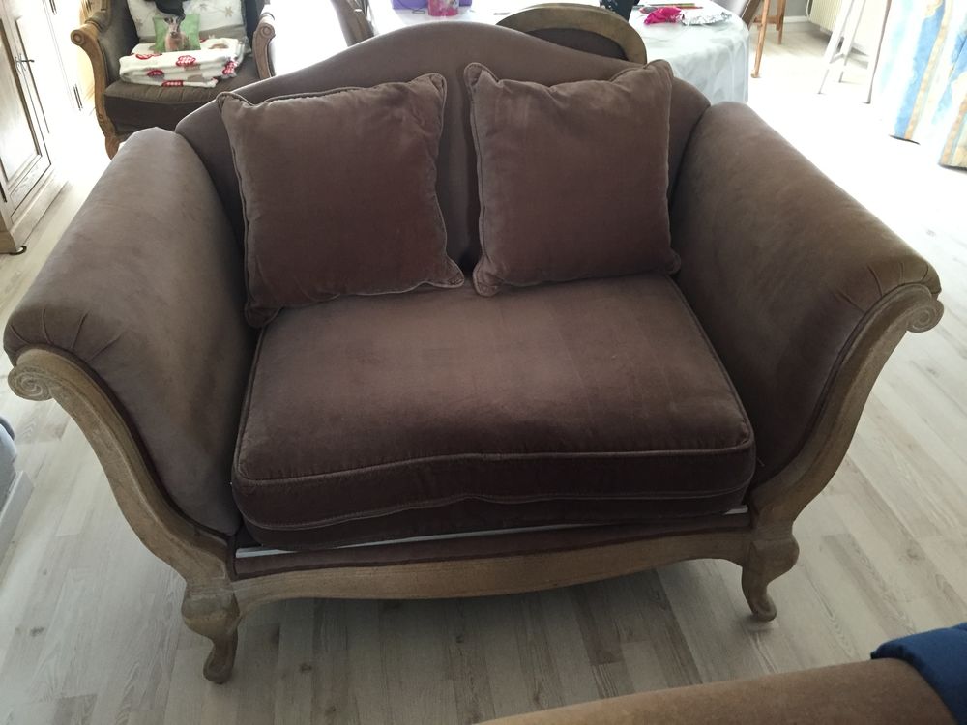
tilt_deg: -35.4
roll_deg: +1.2
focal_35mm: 29
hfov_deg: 61.7
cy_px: 362
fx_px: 810
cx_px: 484
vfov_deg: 48.2
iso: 320
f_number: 2.2
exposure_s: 1/33
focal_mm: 4.15
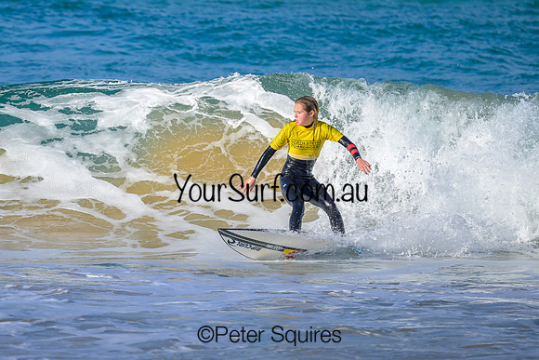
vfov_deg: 1.3
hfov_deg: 1.9
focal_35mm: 1098
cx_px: 195
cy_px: 117
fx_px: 16449
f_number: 6.3
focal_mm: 800
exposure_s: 1/2000
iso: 280
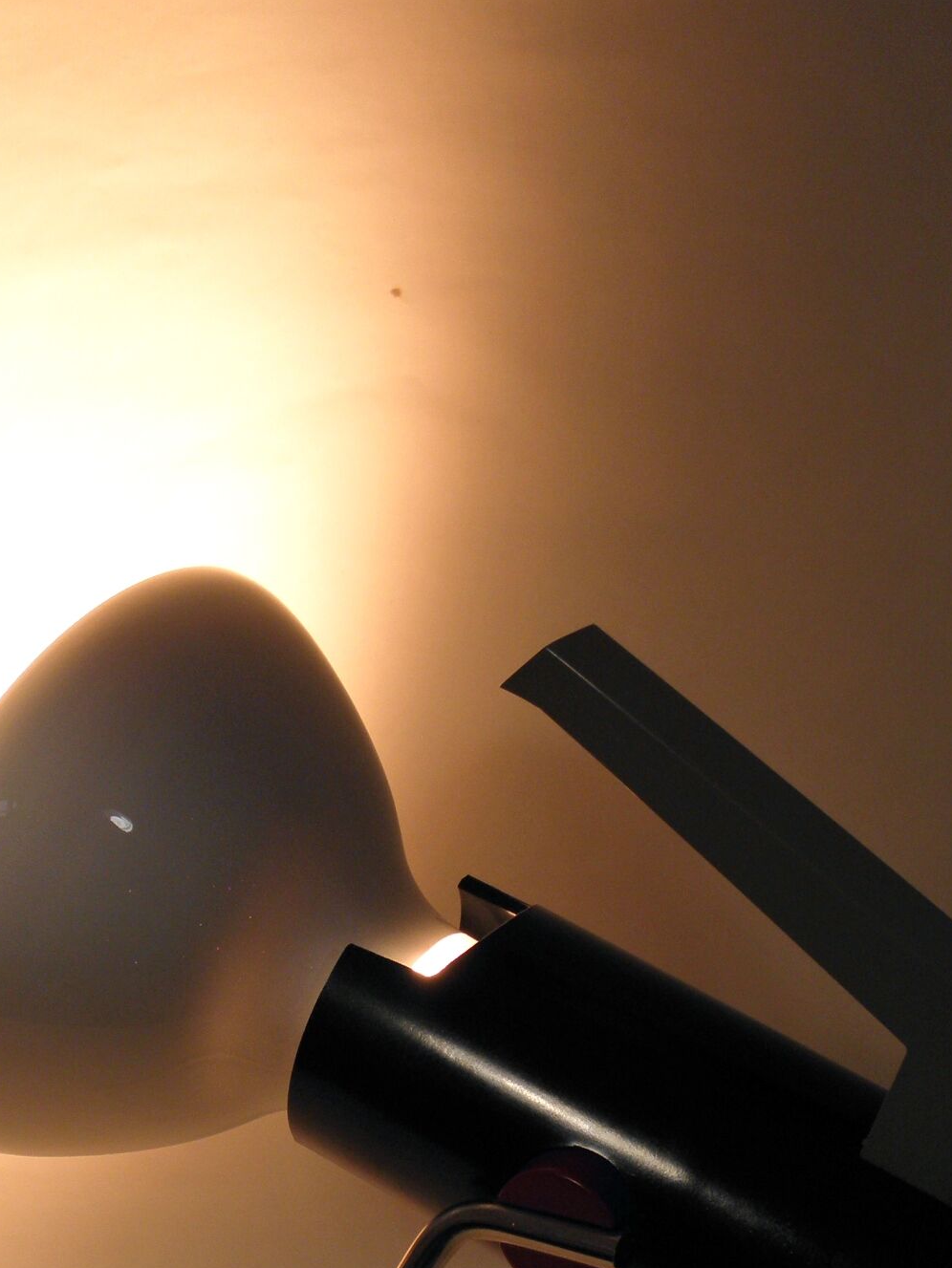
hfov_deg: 27.0
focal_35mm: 54
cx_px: 369
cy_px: 1034
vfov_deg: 34.3
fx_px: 1979
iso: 100
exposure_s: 1/250
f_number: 3.5
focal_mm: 5
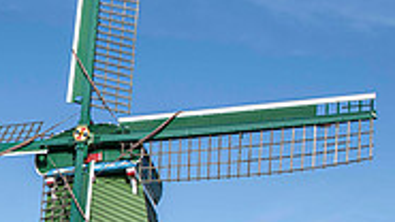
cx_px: -77
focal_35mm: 79
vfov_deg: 14.8
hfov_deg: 24.4
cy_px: 257
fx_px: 827
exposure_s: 1/640
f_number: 5.6
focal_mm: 24
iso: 64
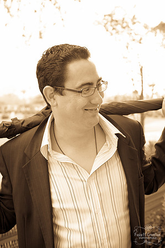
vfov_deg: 39.6
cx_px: 82
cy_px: 124
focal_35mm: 50
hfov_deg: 26.9
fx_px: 345
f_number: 6.3
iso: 800
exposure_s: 1/160
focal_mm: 50
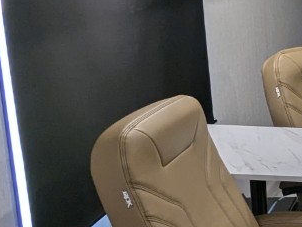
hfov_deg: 22.0
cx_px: 446
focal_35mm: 74
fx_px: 646
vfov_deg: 19.8
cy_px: 72
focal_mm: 2.35
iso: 143
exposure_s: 1/32.3
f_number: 2.2
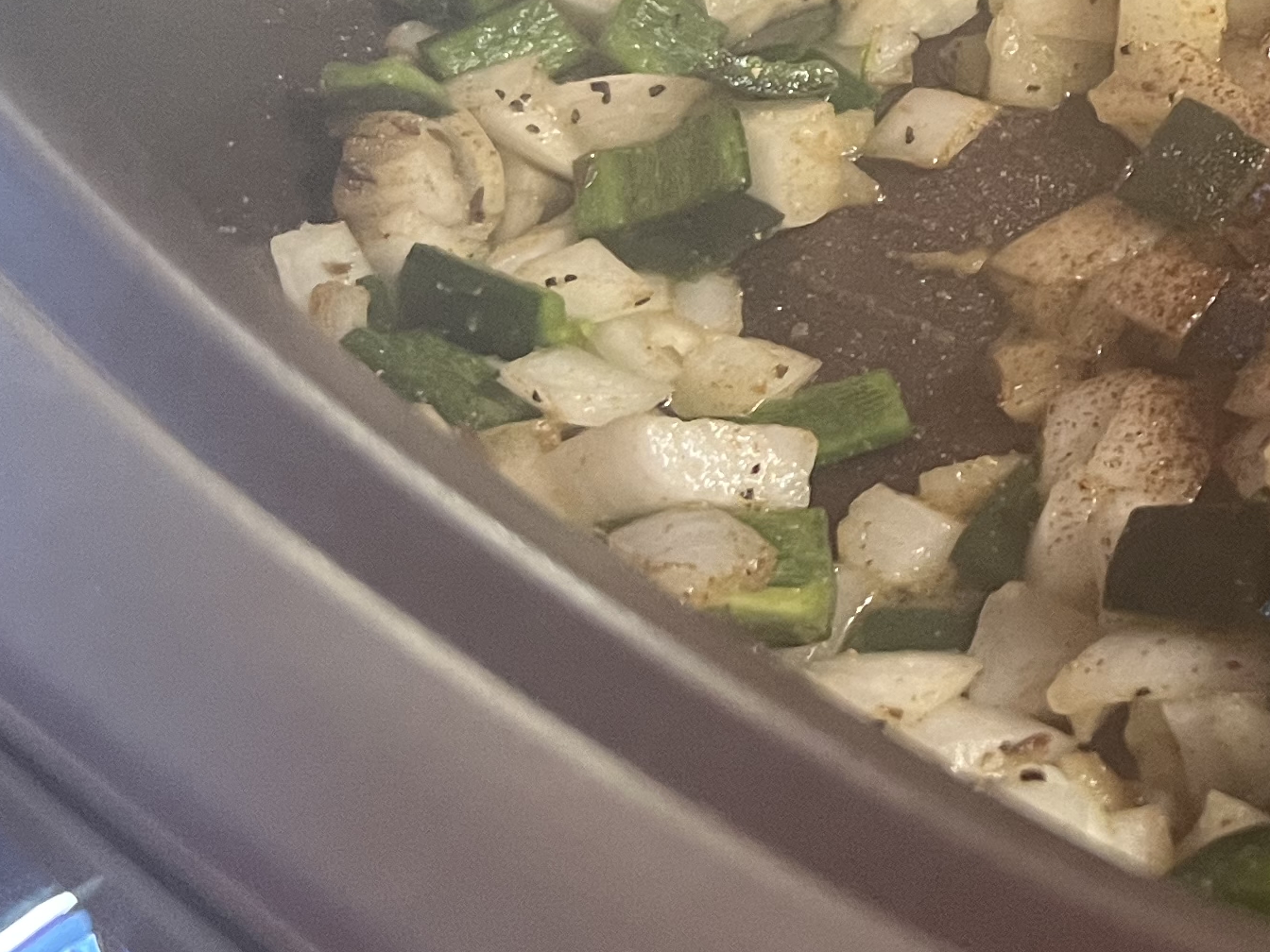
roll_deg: +5.5
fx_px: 2862
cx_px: 1561
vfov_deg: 18.2
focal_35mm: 78
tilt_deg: -34.7
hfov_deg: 22.8
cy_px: -80
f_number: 1.5
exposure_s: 1/40
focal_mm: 5.7
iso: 400
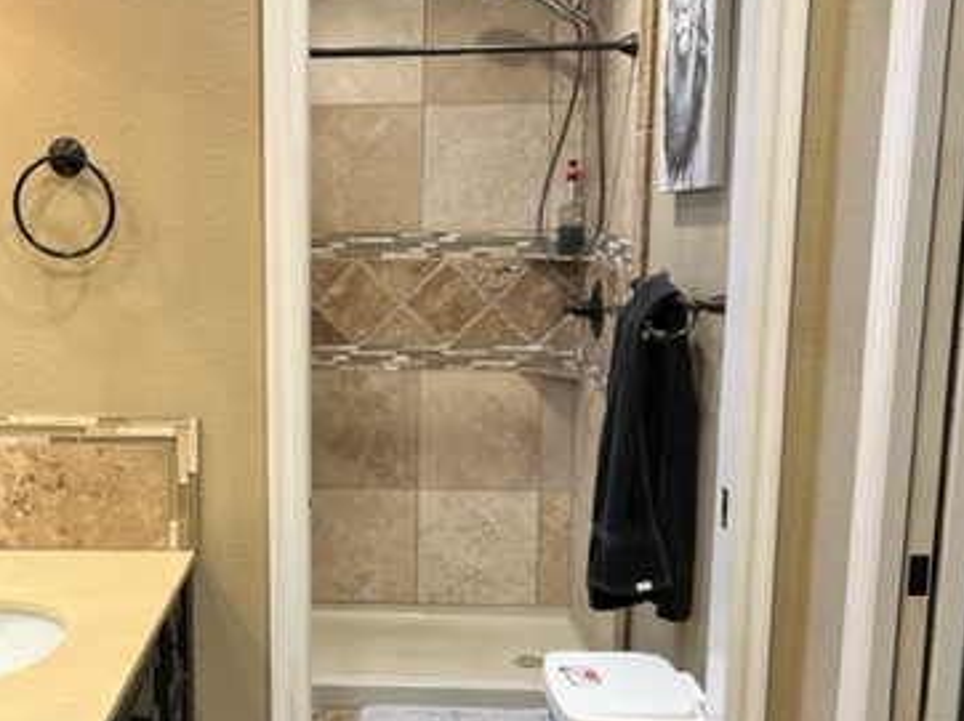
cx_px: 290
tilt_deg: -9.8
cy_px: 434
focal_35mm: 46
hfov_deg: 40.5
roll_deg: +0.3
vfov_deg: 31.4
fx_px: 1280
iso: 100
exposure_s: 1/120
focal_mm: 5.7
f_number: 1.5
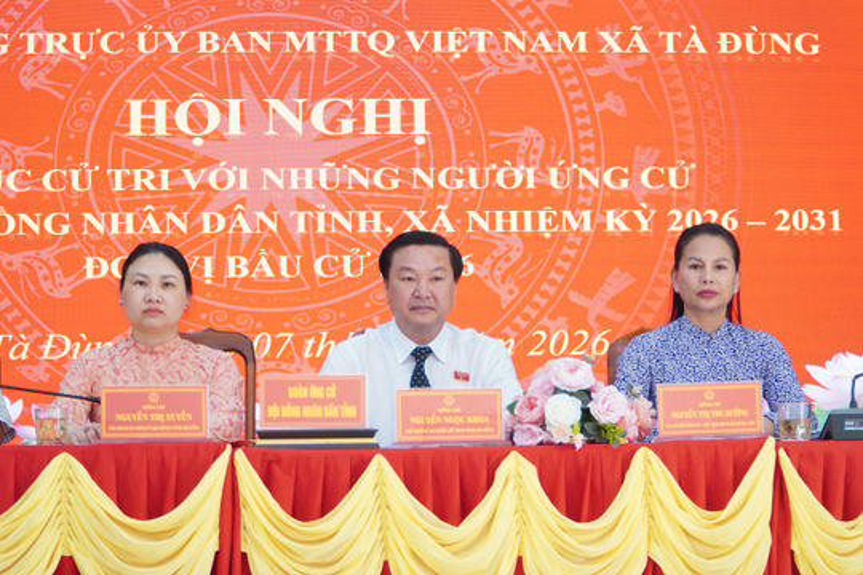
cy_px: 288
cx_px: 432
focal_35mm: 81
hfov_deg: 25.1
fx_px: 1942
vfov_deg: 16.9
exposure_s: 1/100
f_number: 4
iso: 500
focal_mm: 54
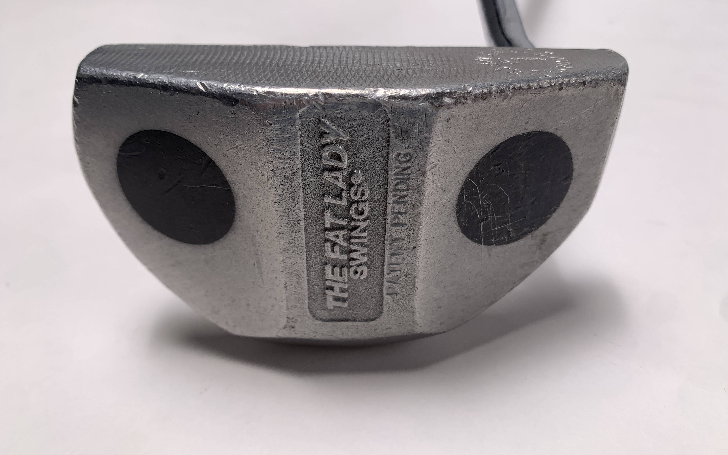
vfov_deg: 44.5
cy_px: 212
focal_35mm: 28
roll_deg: +6.1
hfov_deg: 66.5
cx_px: 364
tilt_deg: -35.4
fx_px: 555
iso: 25
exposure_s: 1/275
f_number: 1.8
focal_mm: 4.25
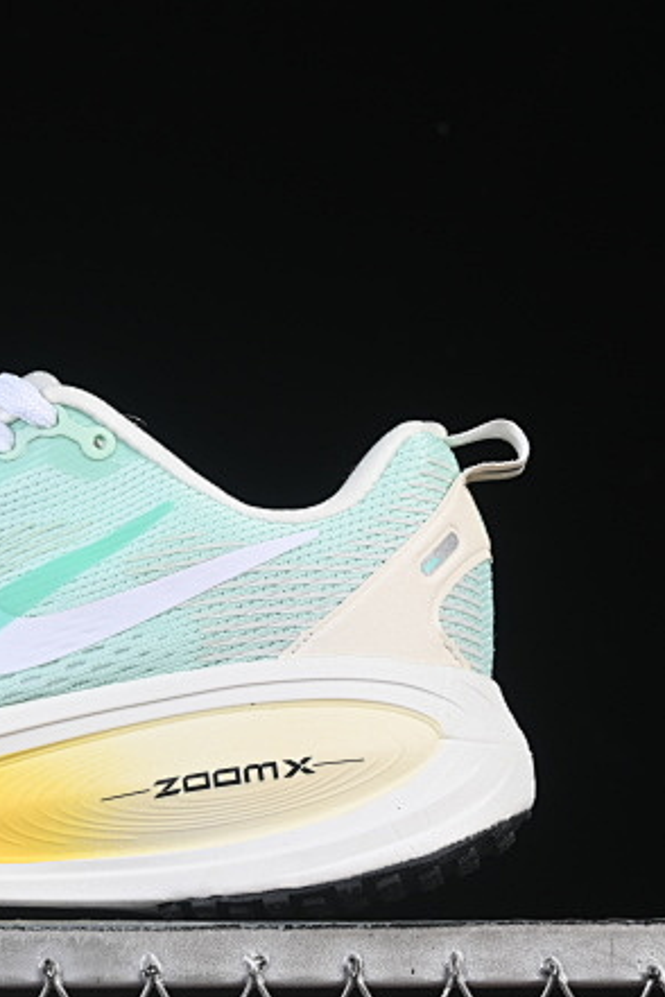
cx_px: -43
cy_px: 546
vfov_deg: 15.1
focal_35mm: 136
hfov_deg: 10.0
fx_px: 3768
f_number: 8
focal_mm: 50
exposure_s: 1/80
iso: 160
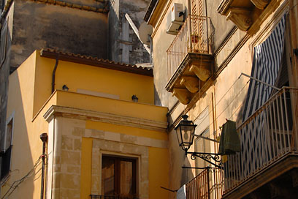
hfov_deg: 28.5
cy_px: 121
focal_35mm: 71
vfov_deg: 19.2
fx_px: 586
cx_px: 149
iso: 160
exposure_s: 1/2000
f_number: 5
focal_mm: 31
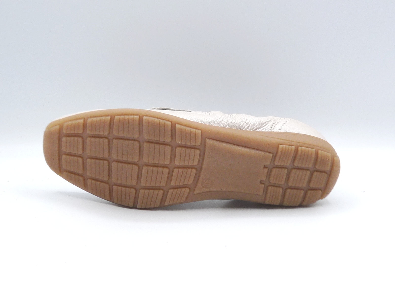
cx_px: 198
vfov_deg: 29.7
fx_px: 559
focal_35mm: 49
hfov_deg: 38.9
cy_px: 148
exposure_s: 1/200
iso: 100
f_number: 4.5
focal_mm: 4.8
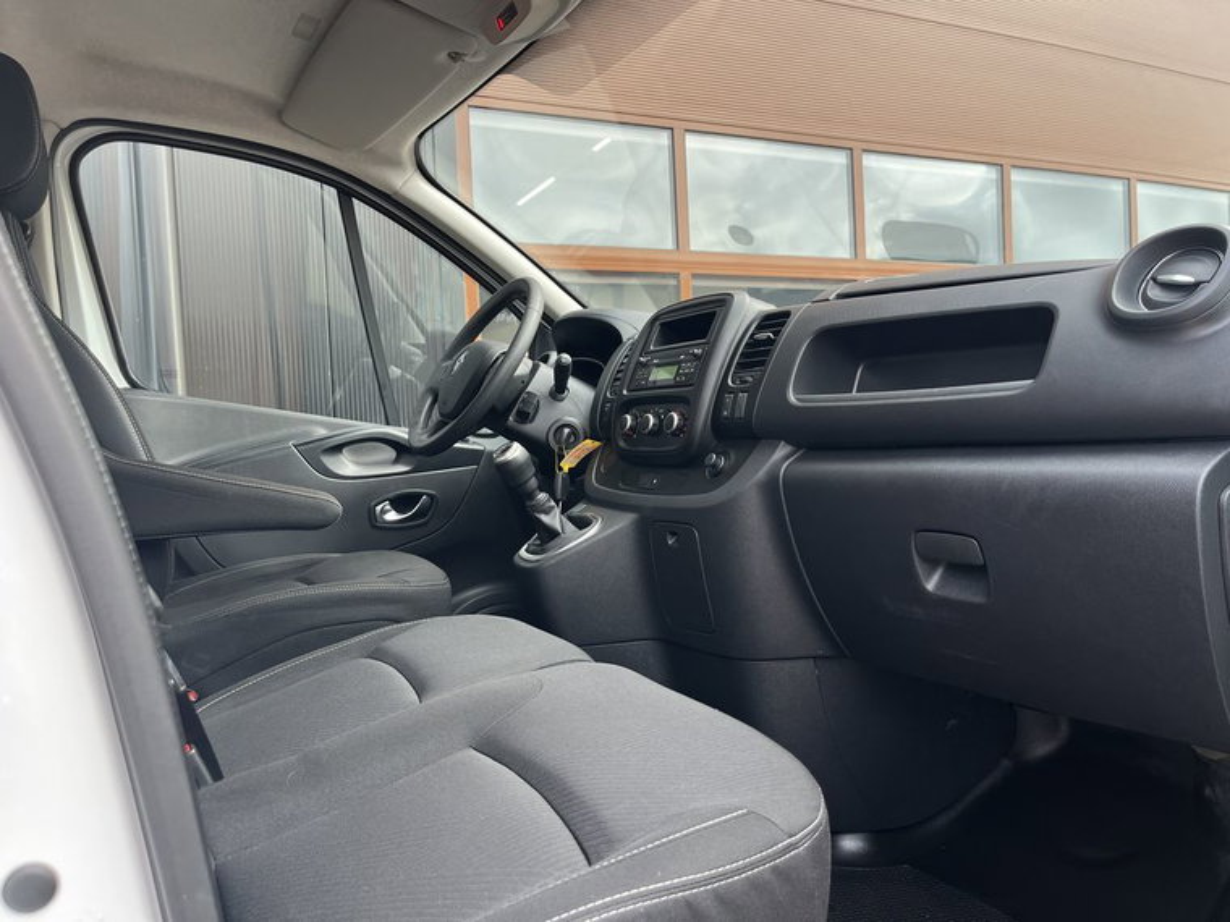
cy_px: 461
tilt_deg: -2.4
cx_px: 615
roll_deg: +1.9
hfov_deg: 67.3
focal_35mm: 26
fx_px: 924
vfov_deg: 53.1
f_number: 1.6
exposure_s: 1/122
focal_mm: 5.1
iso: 50
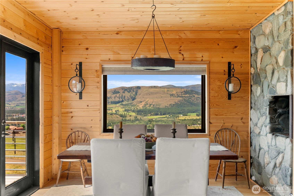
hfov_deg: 62.4
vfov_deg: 44.1
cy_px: 98
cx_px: 147
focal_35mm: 30
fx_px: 243
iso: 100
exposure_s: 1/50
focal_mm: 29.7
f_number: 2.8
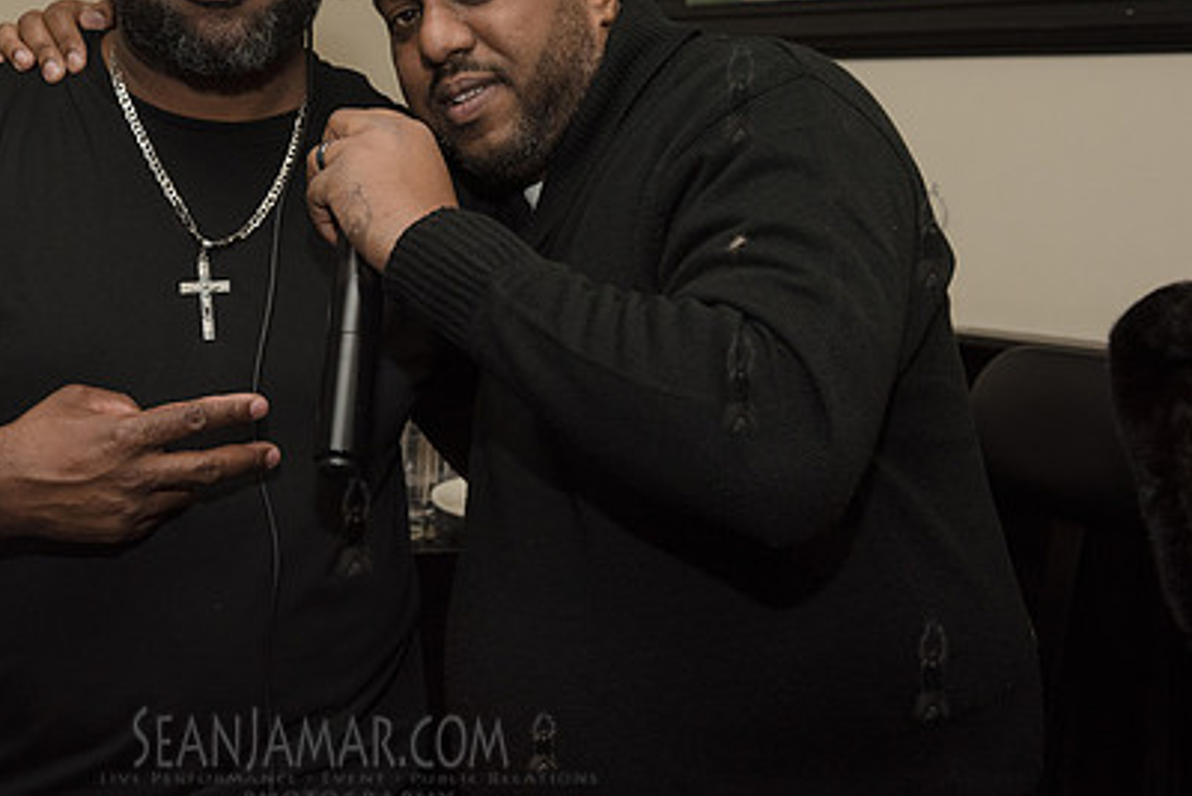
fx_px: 1921
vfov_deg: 23.2
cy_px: 234
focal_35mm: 58
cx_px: 355
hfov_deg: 34.0
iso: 1600
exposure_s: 1/250
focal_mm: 40
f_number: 5
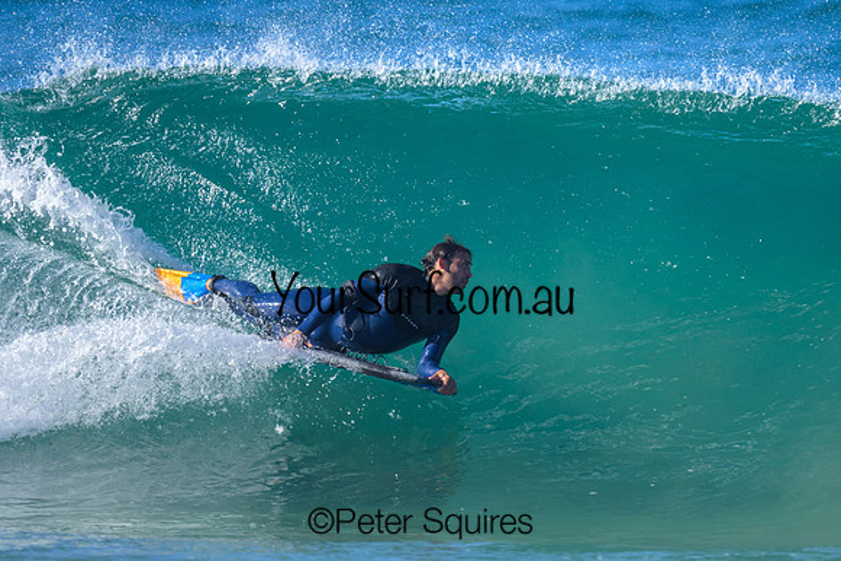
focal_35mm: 1100
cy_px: 266
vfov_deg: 1.3
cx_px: 487
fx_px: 25701
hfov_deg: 1.9
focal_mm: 800
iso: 560
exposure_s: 1/2000
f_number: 6.3
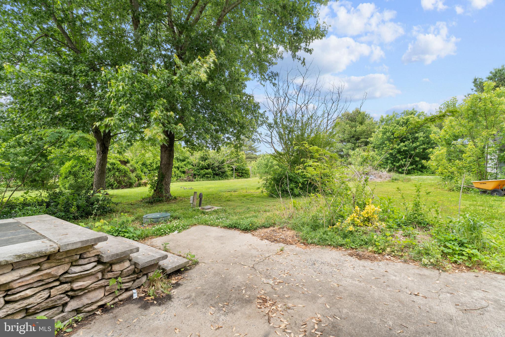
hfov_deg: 100.4
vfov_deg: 77.3
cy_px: 168
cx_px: 252
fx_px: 210
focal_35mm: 15
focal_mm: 10
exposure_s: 1/13
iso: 200
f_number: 7.1
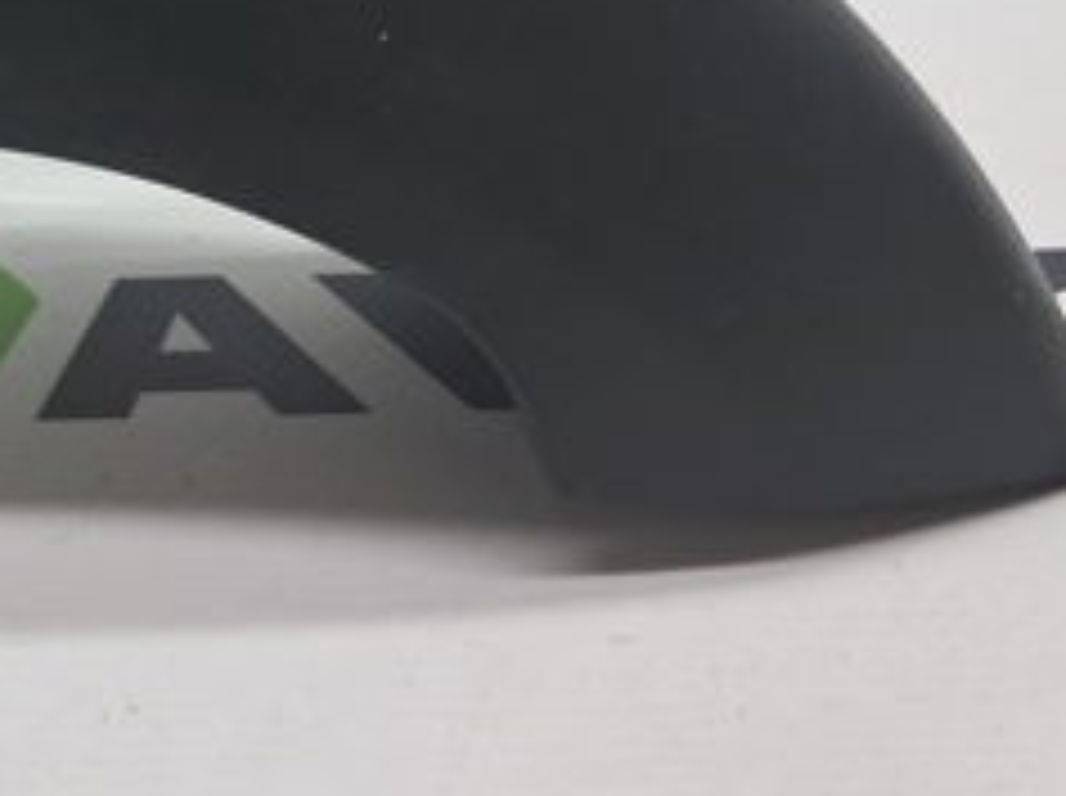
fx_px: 2245
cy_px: -106
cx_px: -112
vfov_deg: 19.2
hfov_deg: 24.8
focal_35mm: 73
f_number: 1.8
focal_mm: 4
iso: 50
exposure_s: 1/60
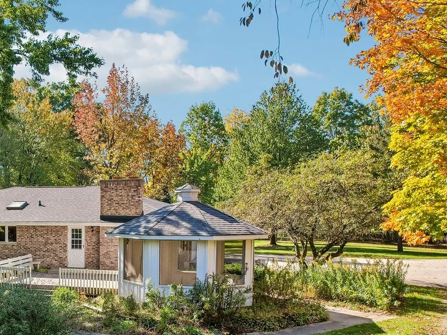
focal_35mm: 42
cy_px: 254
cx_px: 19
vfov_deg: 33.6
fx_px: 542
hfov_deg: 40.3
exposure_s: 1/500
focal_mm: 8.4
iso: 100
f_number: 2.8
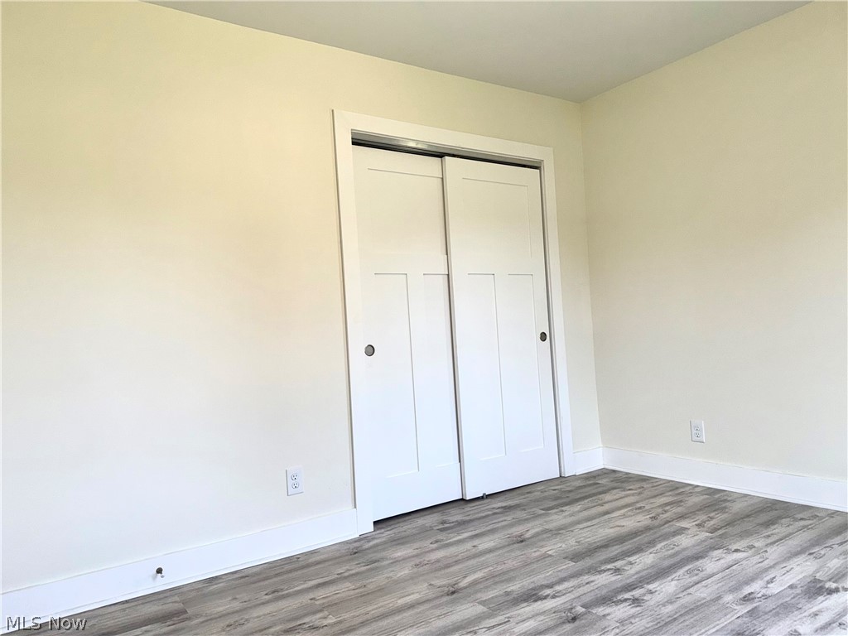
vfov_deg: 56.8
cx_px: 424
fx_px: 588
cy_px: 318
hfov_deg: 71.6
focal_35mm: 24
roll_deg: +3.5
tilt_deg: +1.5
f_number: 1.78
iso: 50
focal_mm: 6.76
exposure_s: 1/124
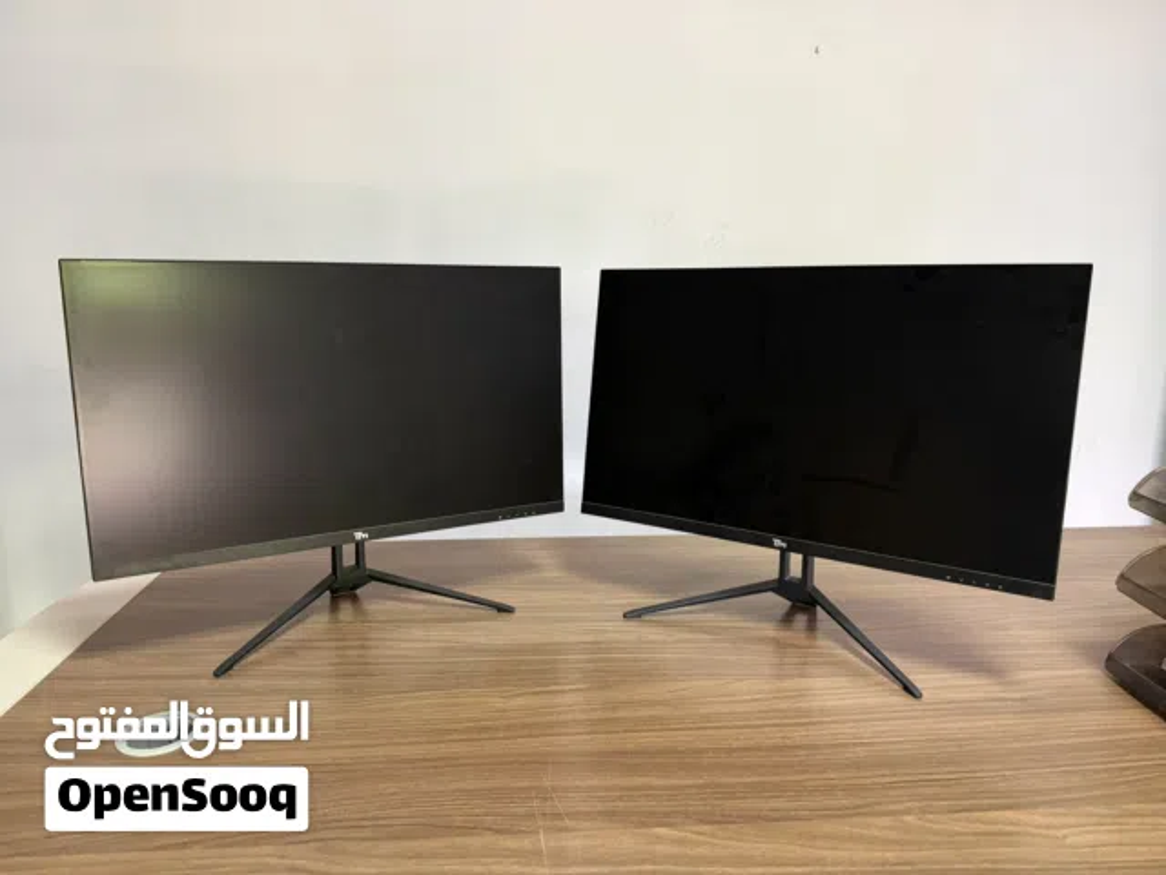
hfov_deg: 71.6
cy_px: 438
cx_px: 583
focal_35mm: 24
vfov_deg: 56.8
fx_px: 808
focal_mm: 6.76
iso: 640
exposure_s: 1/50
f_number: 1.78
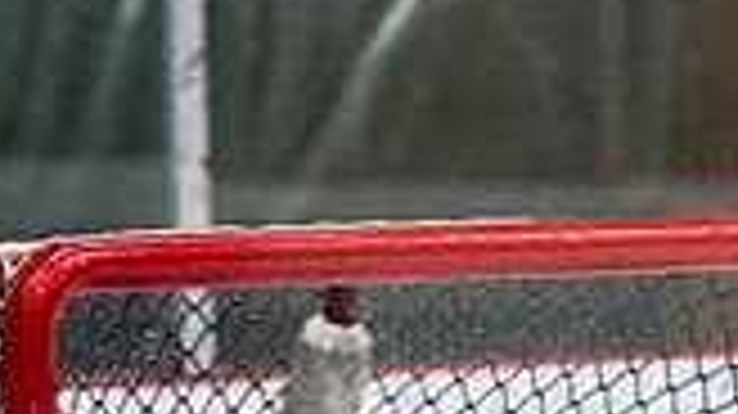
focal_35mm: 901
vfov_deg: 1.3
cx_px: 590
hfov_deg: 2.4
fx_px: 17620
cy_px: 718
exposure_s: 1/640
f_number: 3.2
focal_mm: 135
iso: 2500
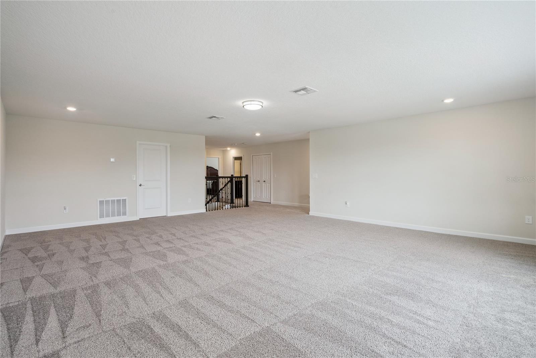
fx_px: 238
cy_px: 179
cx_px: 268
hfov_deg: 96.7
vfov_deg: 73.8
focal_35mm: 16
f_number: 10
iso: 640
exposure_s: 1/50
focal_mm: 16
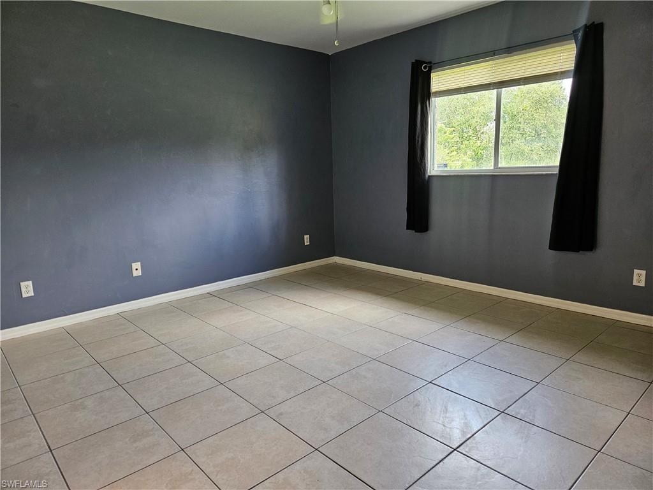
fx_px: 434
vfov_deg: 58.9
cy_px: 245
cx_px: 326
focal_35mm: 23
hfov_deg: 73.9
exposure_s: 1/120
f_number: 1.8
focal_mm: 5.4
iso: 400
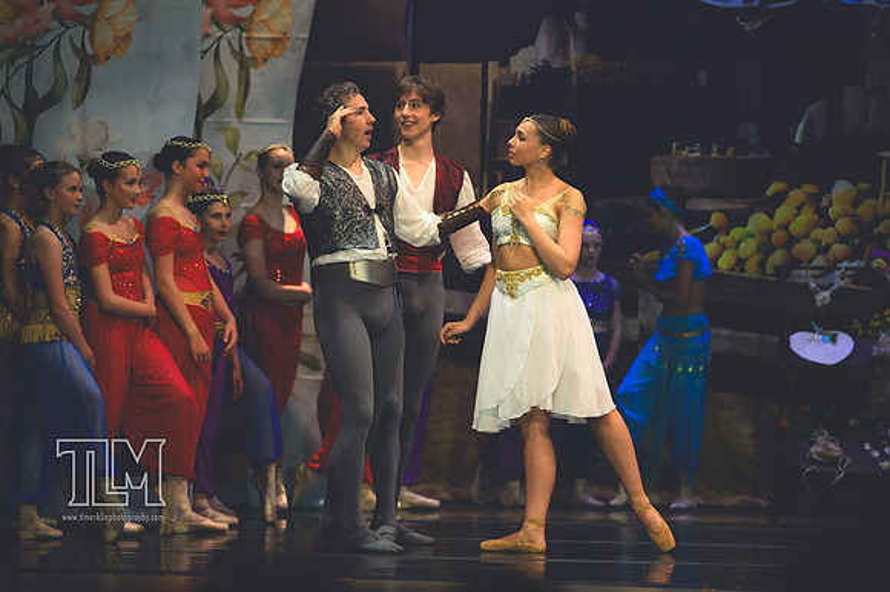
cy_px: 296
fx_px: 7412
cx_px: 445
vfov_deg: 4.6
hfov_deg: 6.9
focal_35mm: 300
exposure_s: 1/500
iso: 800
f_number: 2.8
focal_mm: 200
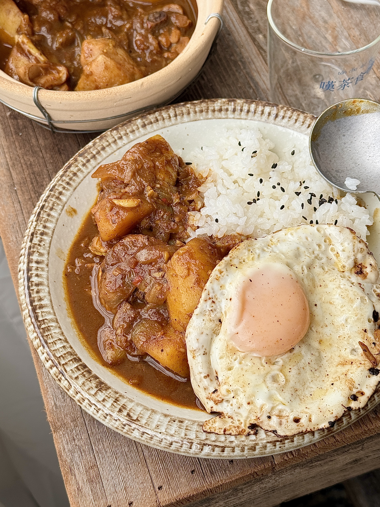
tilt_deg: -58.5
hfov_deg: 30.3
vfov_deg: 39.7
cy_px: 254
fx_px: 703
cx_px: 190
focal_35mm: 48
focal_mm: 6.86
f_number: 1.78
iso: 64
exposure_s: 1/390
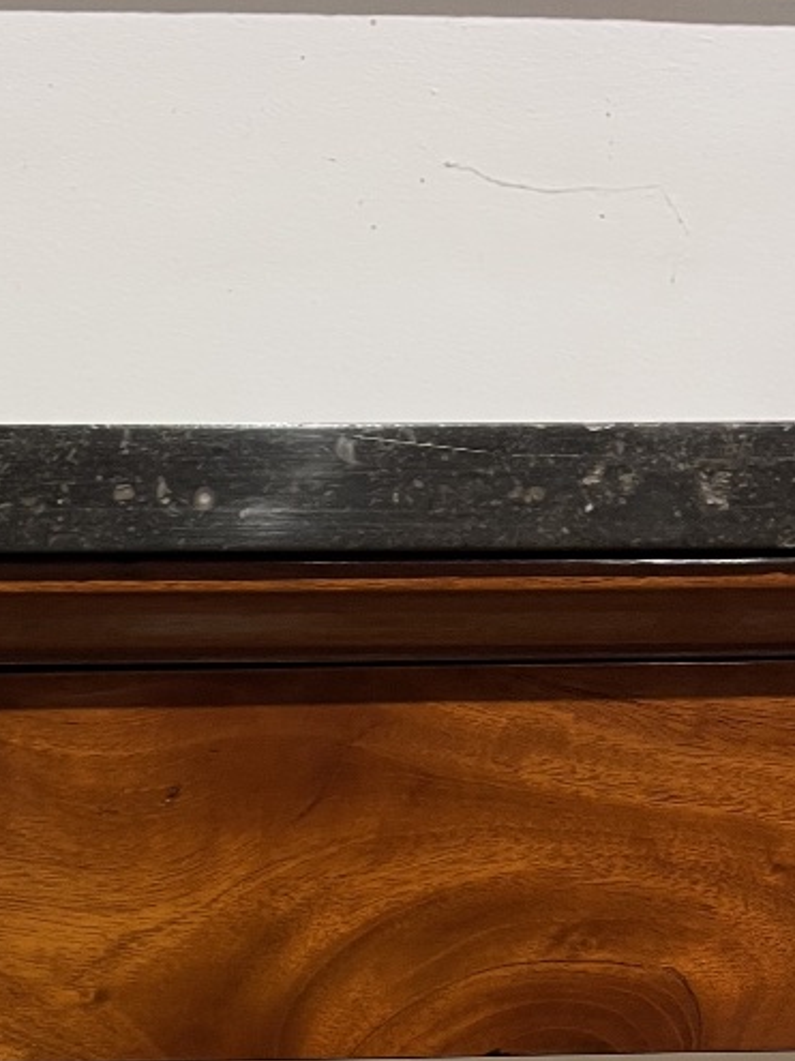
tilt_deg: -20.3
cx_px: 62
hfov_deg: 22.6
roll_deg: +2.2
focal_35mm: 63
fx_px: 1930
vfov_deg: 27.6
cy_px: 1215
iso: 80
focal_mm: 5.1
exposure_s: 1/50
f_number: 1.6
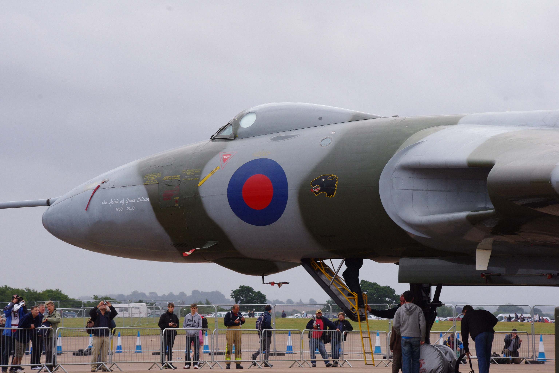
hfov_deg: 14.0
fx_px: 2282
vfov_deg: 9.3
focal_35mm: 147
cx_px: 280
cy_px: 186
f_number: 11
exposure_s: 1/320
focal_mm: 97.5
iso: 400
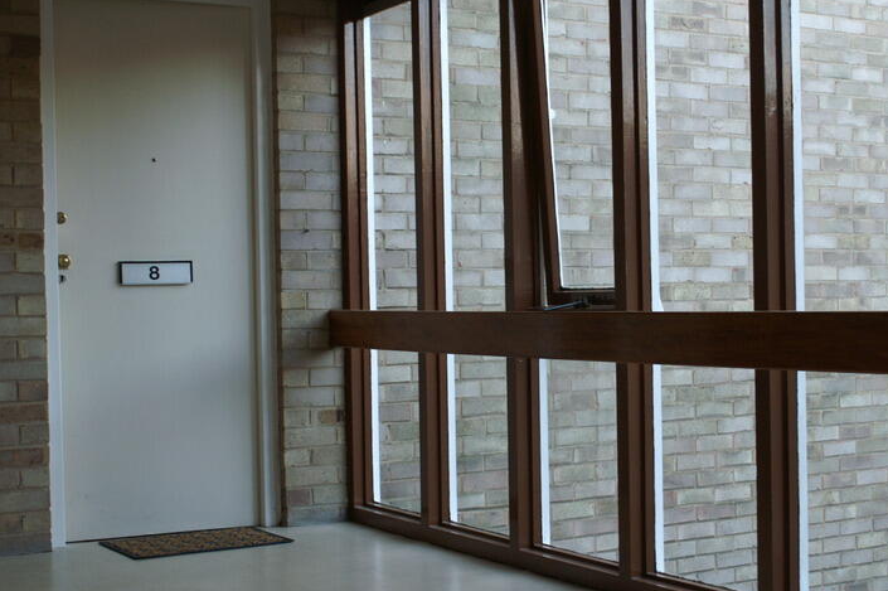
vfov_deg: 22.7
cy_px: 292
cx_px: 482
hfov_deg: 33.6
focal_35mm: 60
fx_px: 1468
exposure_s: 1/60
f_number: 5.6
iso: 400
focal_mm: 35
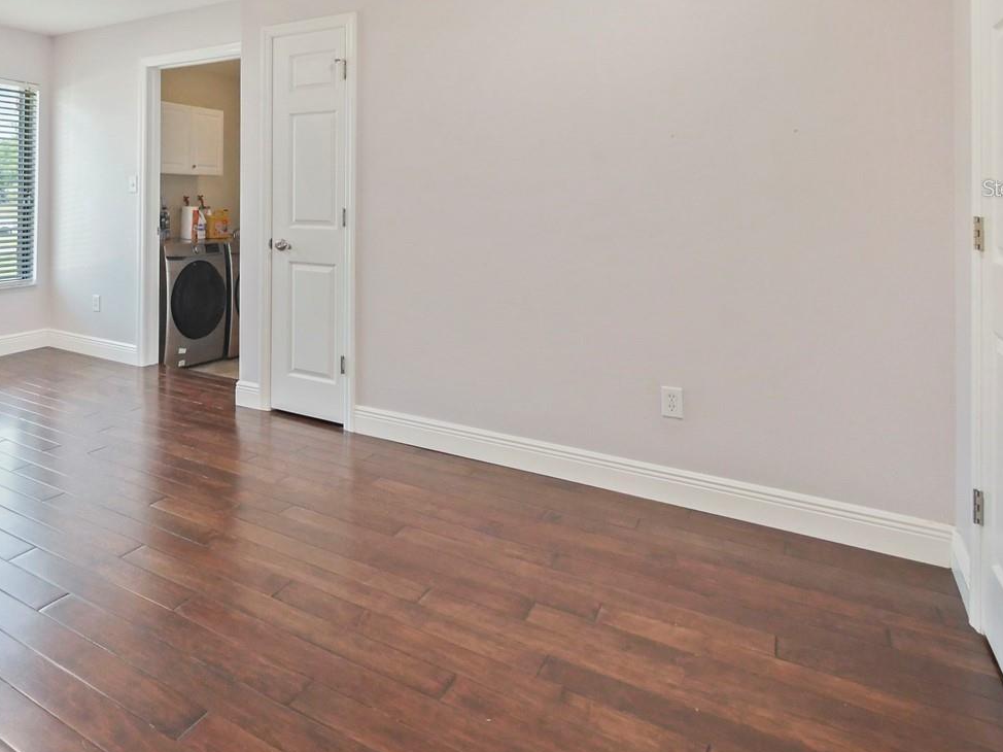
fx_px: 666
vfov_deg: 56.0
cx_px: 256
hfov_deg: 69.3
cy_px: 188
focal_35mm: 23
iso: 1600
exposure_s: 1/60
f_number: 4
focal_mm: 7
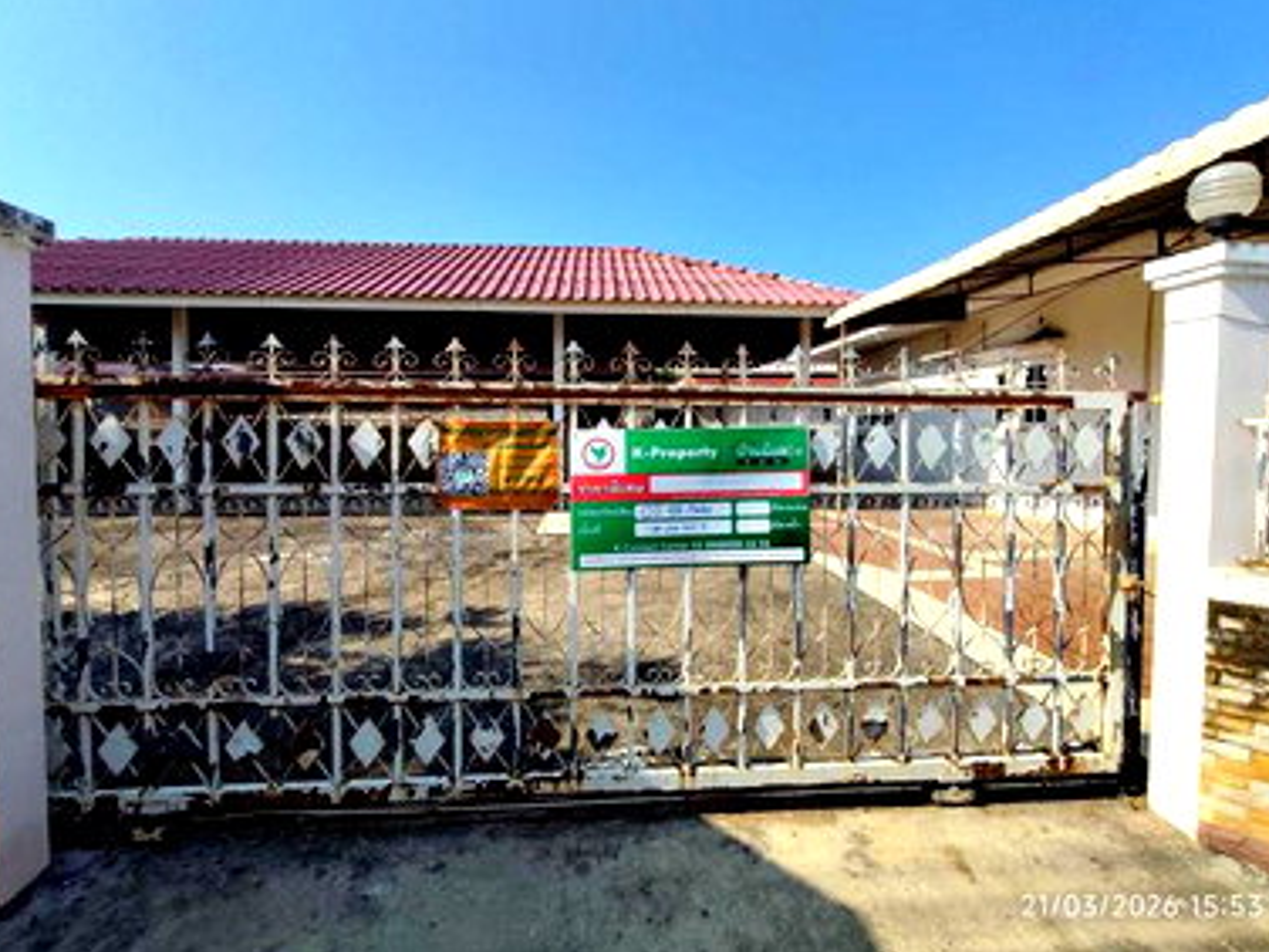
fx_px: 623
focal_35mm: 17
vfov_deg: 74.7
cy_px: 452
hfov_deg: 91.0
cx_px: 631
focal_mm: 1.67
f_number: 2.2
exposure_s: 1/1623
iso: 50
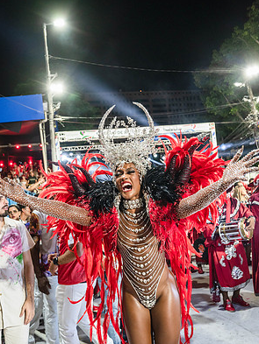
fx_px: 329
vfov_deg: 55.2
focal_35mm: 33
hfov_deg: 43.0
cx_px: 130
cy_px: 193
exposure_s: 1/250
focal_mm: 30
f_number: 4
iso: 2800
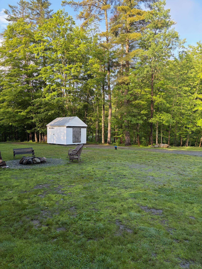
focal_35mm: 26
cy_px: 134
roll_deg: -0.8
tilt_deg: -0.9
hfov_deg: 53.1
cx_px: 101
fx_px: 202
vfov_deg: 67.3
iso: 50
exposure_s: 1/221
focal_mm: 5.96
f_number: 1.6
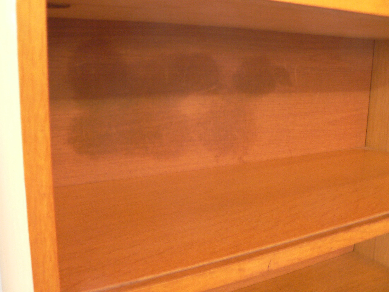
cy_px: 146
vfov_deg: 39.7
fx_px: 405
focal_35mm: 36
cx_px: 194
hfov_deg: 51.4
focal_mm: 6
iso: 200
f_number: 2.8
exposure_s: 1/8
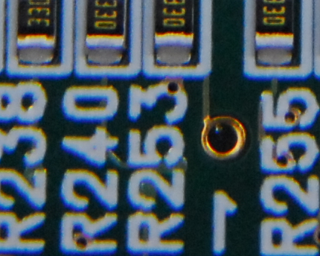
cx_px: 353
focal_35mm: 952
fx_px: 9018
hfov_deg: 2.0
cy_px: -706
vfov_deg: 1.6
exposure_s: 1/160
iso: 800
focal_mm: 75
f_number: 4
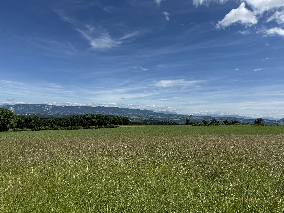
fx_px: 197
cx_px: 142
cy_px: 106
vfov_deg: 56.8
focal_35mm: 24
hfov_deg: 71.6
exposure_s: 1/7937
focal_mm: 6.76
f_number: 1.78
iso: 80
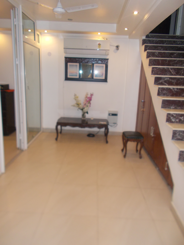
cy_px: 122
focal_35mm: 26
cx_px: 92
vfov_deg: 67.3
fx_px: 184
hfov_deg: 53.1
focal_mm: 4.6
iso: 250
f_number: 3.2
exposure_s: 1/25
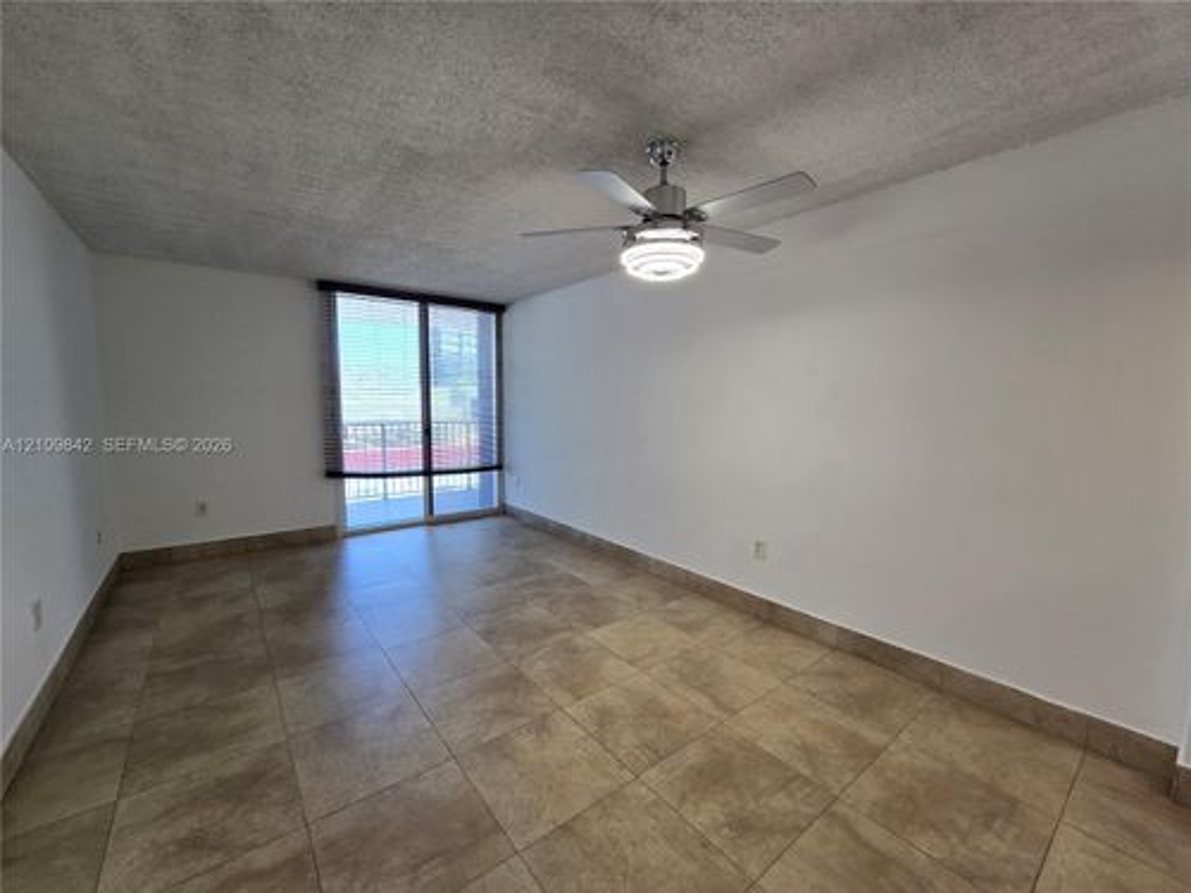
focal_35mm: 13
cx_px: 596
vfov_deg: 89.9
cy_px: 446
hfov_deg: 106.2
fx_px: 447
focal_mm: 2.2
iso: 50
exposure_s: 1/60
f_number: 2.2
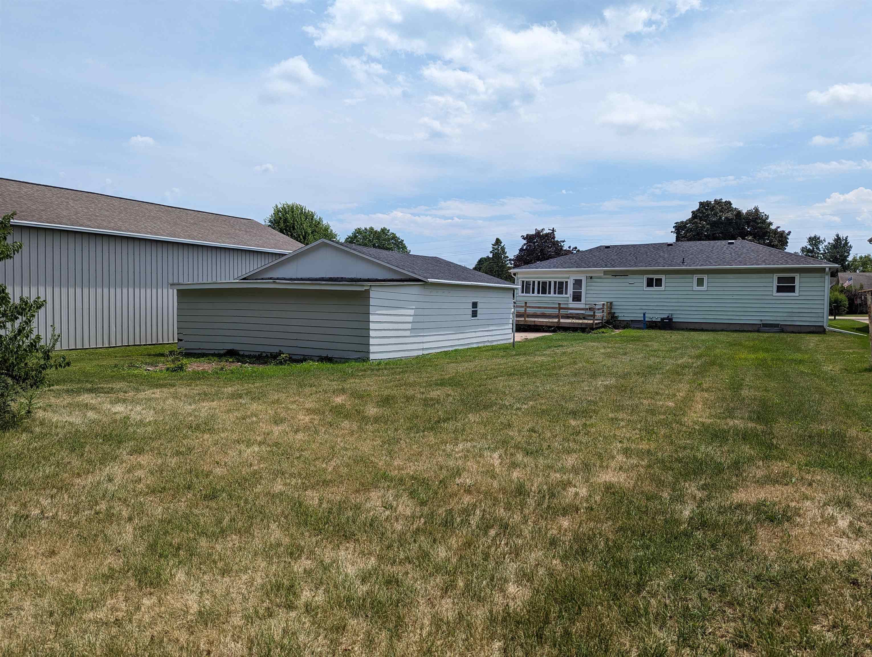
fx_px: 605
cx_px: 436
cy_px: 328
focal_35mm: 24
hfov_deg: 71.5
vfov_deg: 56.9
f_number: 1.85
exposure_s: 1/2899
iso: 49
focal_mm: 6.81
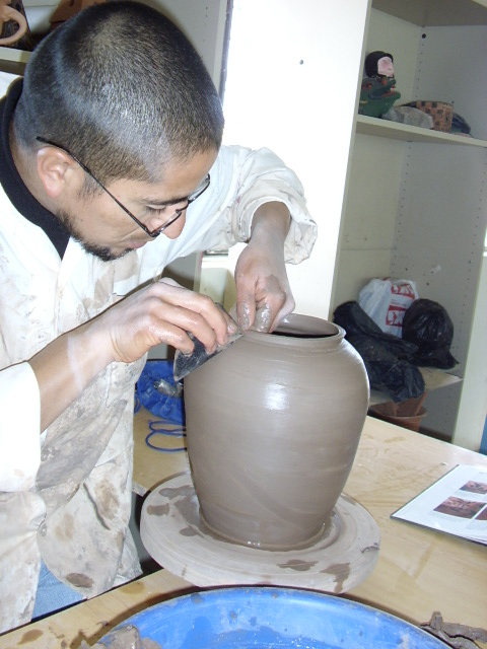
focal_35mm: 33
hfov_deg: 42.9
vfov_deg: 55.4
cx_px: 244
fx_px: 619
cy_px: 324
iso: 141
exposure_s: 1/60
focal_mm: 6.3
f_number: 3
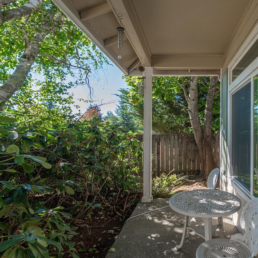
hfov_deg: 75.9
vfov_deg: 80.7
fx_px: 152
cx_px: 188
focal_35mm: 18
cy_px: 132
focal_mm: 12
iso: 80
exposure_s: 1/40
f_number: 7.1
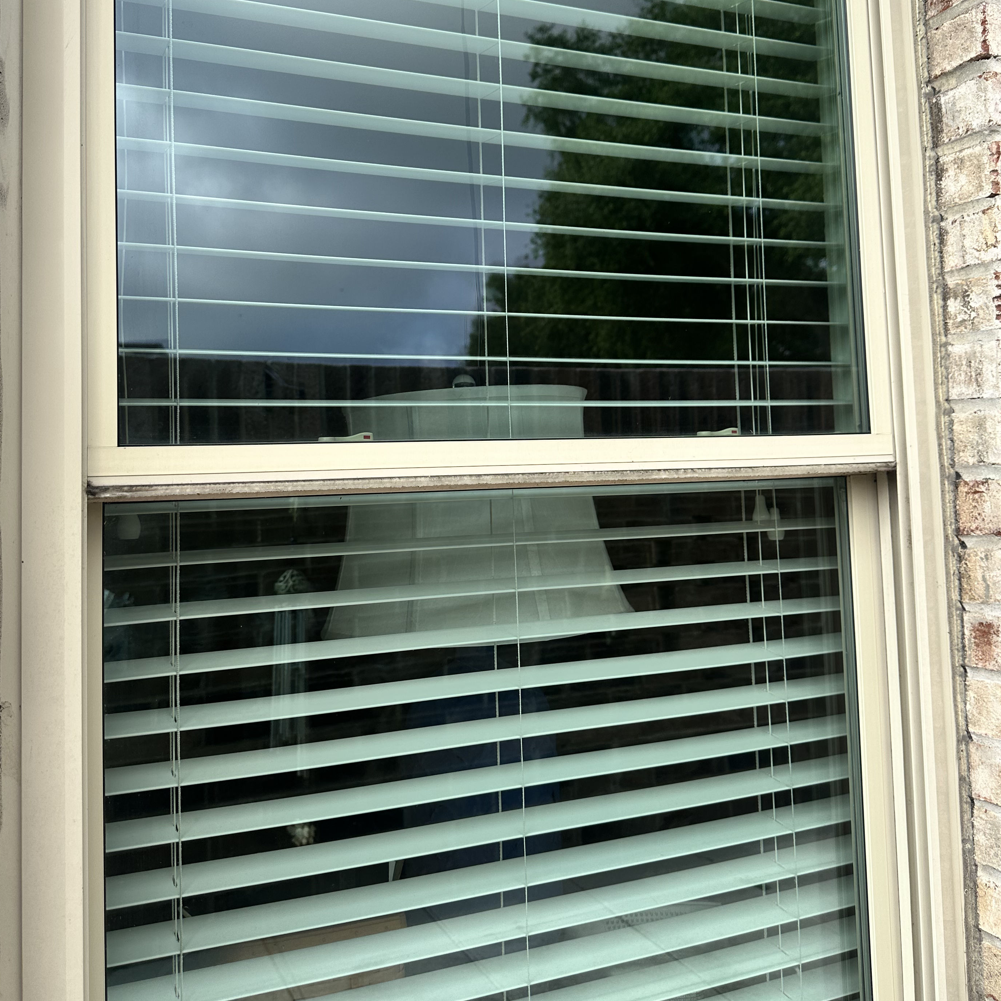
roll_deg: +0.1
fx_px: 1014
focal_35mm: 31
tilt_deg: +4.8
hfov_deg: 52.5
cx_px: 468
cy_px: 403
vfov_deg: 52.2
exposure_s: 1/989
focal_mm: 6.86
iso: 80
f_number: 1.78
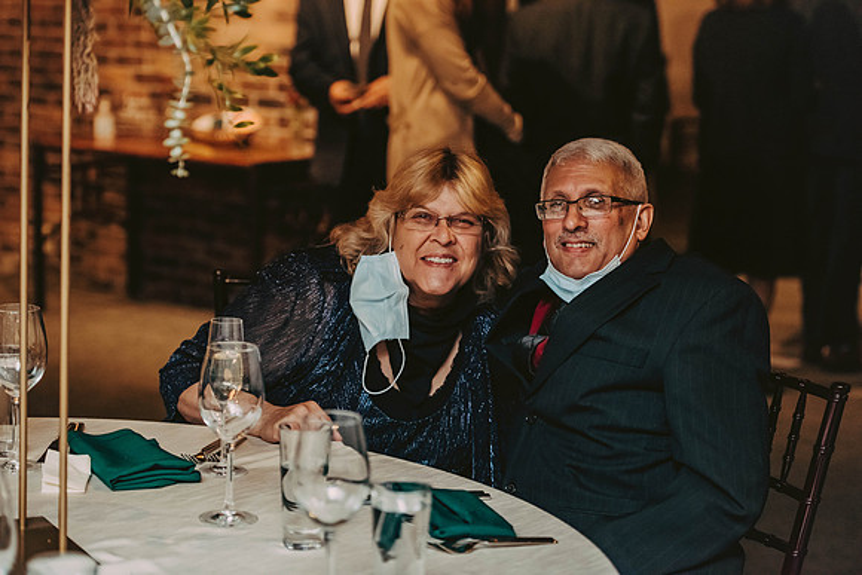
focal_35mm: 85
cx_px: 431
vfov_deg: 16.1
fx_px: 2036
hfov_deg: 23.9
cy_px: 288
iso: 2500
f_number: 3.2
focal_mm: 85
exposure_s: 1/200
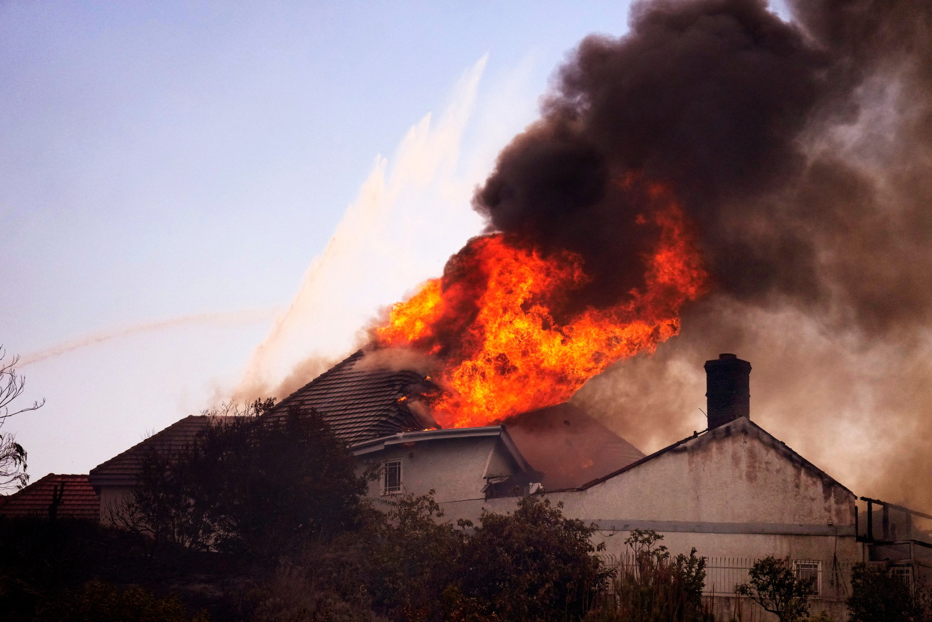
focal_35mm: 131
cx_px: 466
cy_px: 311
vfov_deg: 10.5
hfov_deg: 15.6
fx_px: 3392
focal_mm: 131
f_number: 2.8
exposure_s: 1/32000
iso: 1250
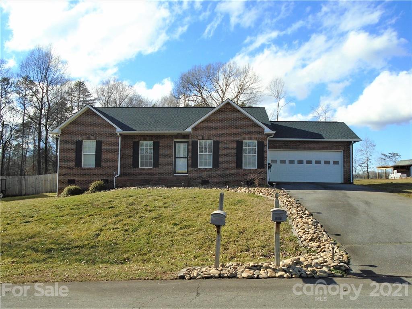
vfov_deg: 45.4
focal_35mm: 31
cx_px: 206
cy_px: 154
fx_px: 369
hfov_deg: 58.4
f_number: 8.8
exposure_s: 1/160
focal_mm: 5.5
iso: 100
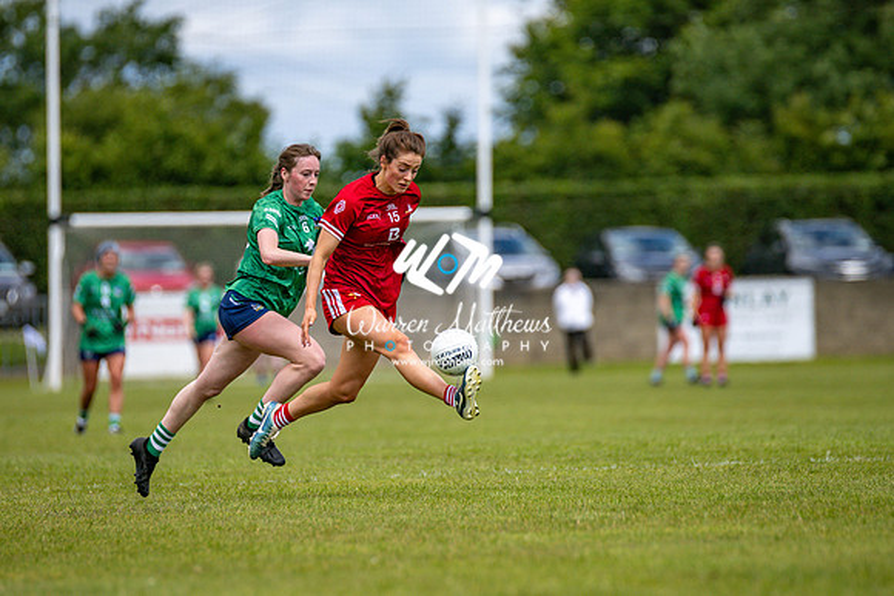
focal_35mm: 406
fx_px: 10097
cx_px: 378
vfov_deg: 3.4
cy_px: 342
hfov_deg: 5.1
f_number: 2.8
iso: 280
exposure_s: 1/6400
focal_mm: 300
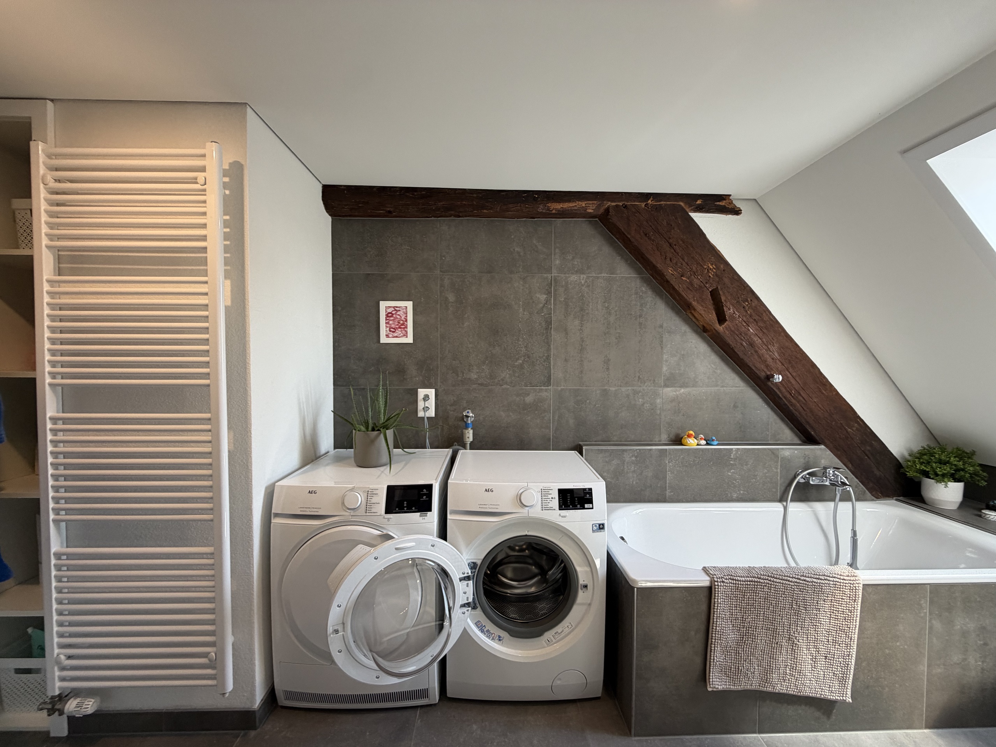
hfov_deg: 102.1
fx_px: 403
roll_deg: +0.5
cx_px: 498
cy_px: 374
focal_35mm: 14
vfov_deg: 85.7
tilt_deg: -1.6
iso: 160
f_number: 2.2
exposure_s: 1/121
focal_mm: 2.22
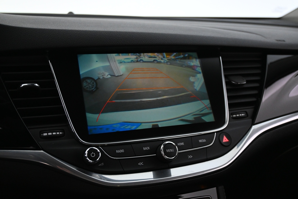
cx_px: 149
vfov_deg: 33.6
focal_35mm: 40
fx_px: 329
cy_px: 100
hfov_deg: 48.7
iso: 2500
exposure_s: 1/40
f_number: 4.5
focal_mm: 26.5
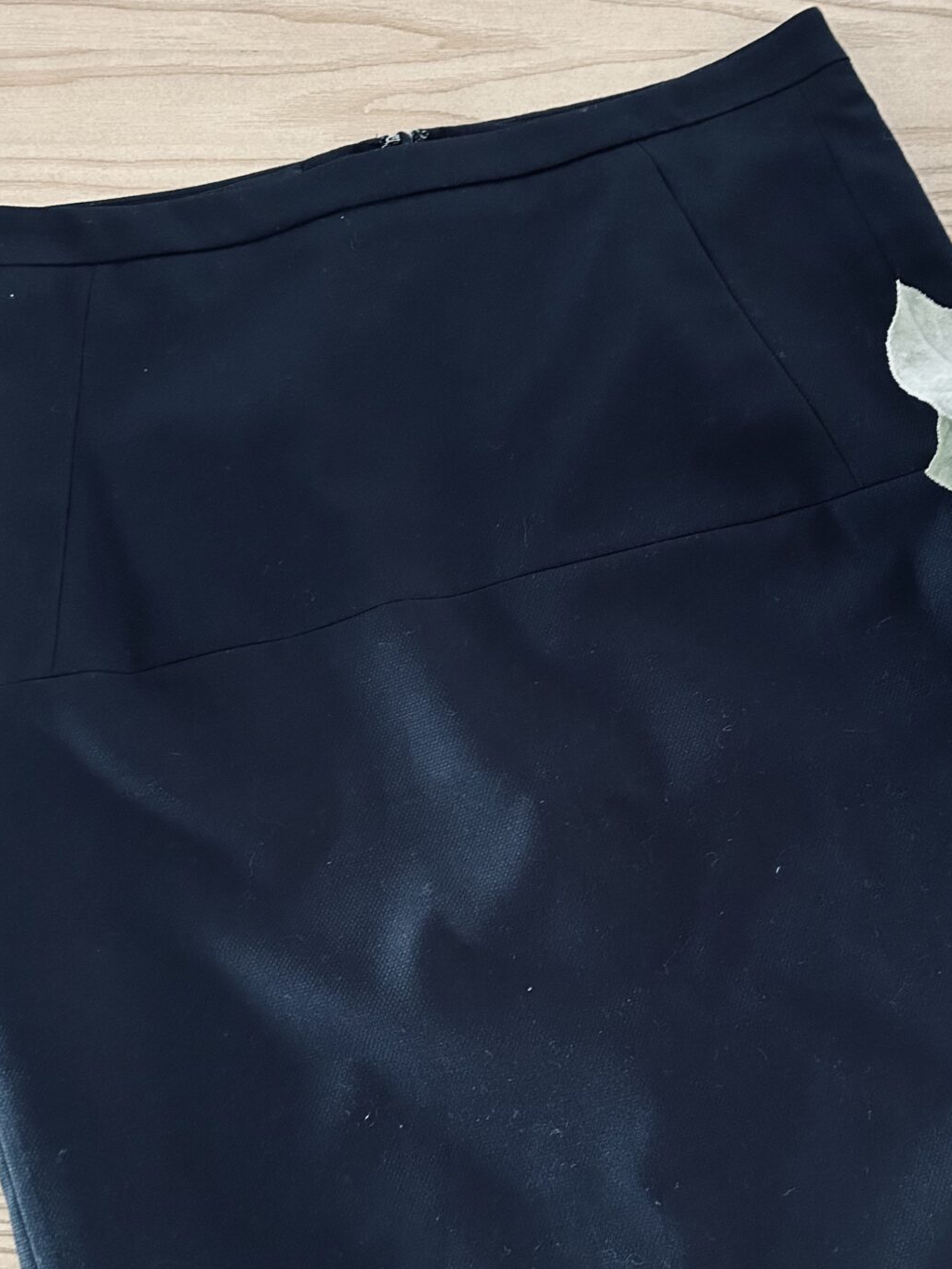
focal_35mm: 39
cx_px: 562
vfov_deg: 47.6
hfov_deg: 36.7
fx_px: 1430
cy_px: 757
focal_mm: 5.7
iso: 640
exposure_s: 1/40
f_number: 1.5
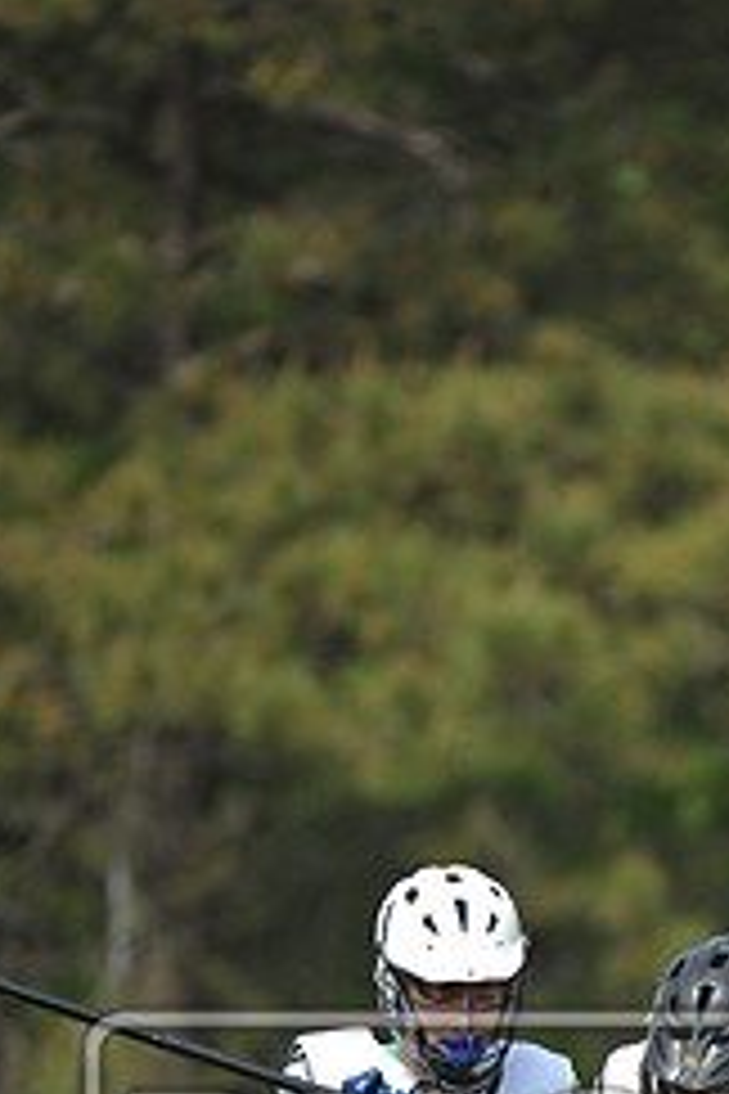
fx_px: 28975
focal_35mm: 954
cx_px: 765
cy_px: 1220
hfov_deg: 1.4
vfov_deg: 2.2
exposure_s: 1/3200
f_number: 4
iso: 640
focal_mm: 400
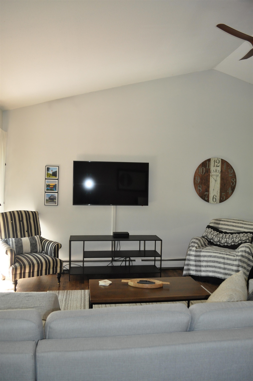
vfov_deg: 67.4
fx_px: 285
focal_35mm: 27
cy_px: 190
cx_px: 126
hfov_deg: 47.8
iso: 800
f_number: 3.5
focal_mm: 18
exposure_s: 1/60
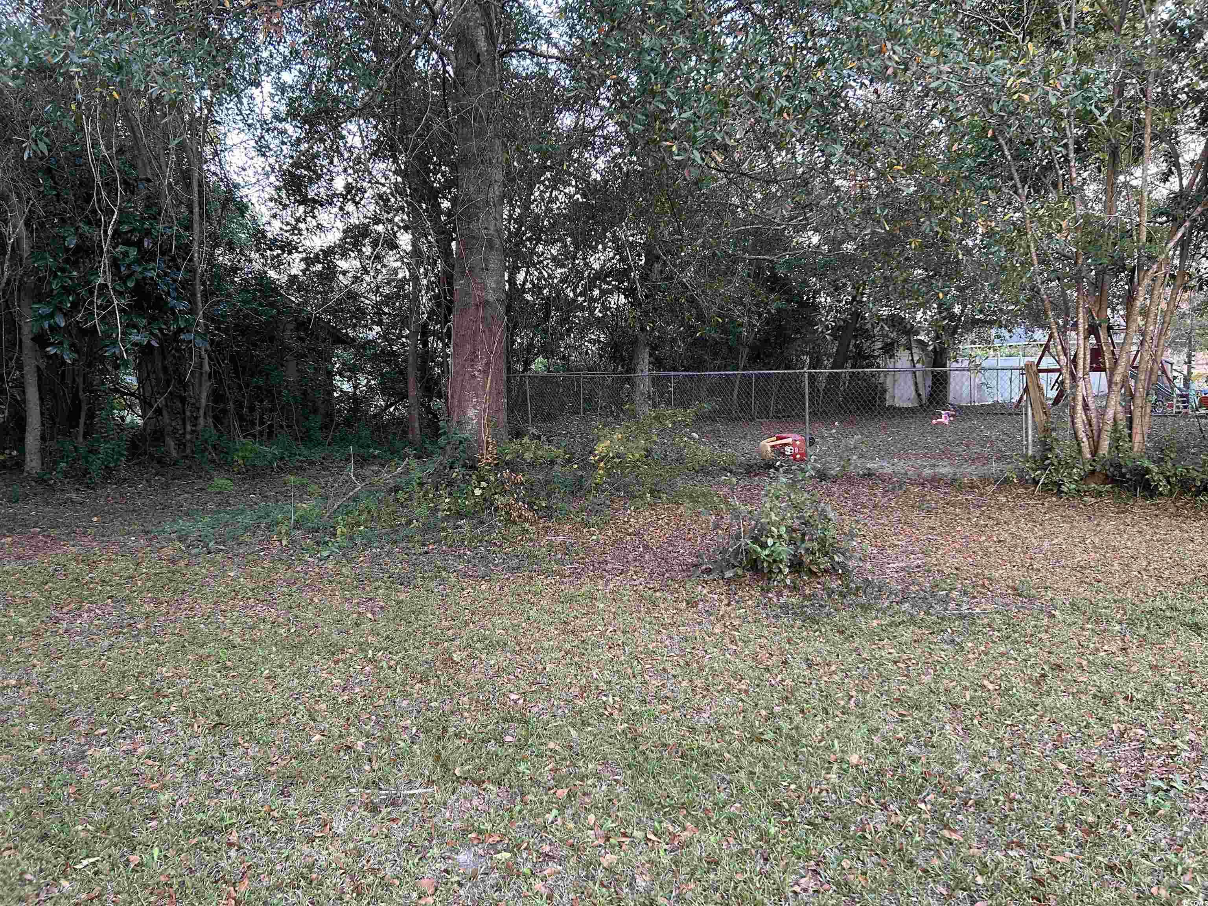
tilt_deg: -5.7
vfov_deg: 53.1
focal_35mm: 26
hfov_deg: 67.3
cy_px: 453
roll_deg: +0.5
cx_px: 604
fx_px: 907
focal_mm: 5.7
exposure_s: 1/60
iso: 160
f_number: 1.5
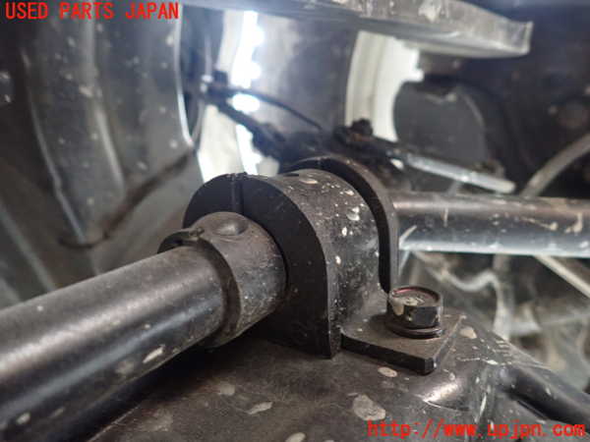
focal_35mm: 25
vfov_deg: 54.9
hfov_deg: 69.4
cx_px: 295
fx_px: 426
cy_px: 221
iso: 800
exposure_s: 1/25
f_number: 2
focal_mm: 4.5
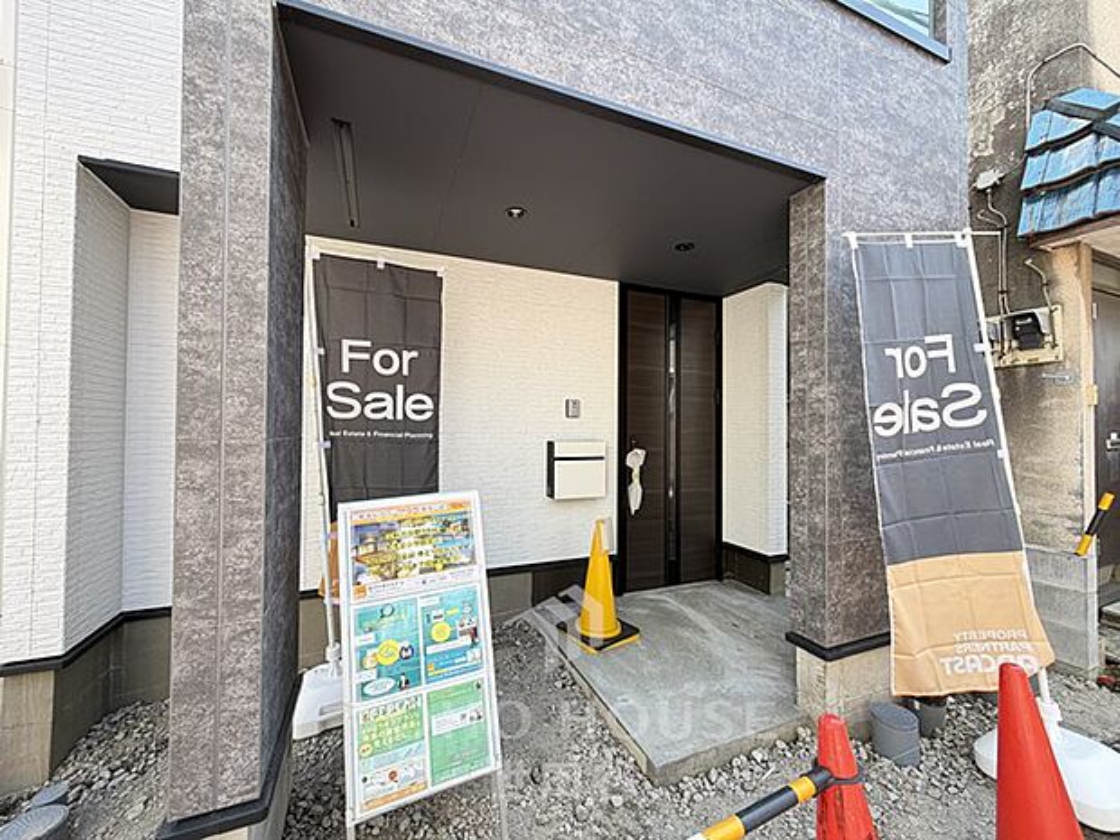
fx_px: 453
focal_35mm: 14
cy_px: 420
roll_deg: -0.1
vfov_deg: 85.7
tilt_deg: +1.2
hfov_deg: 102.1
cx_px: 560
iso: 40
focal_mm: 2.22
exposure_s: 1/143
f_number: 2.2
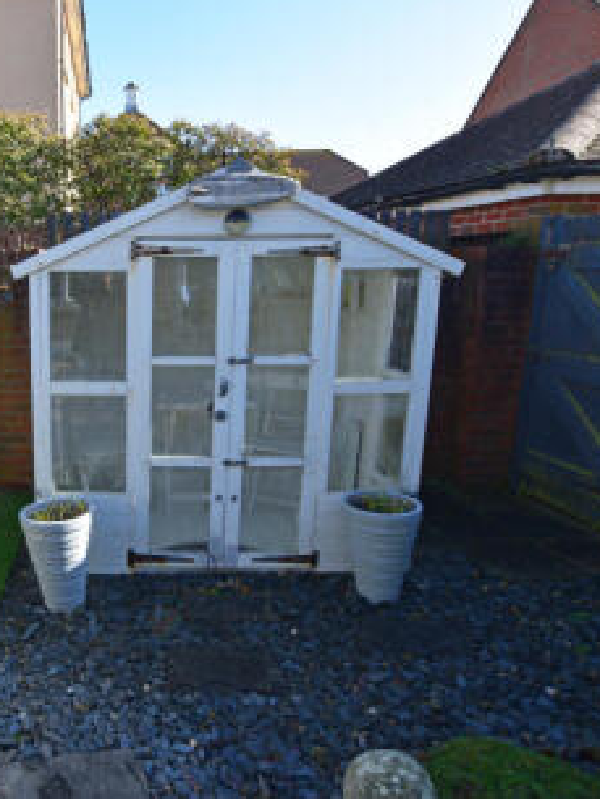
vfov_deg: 71.6
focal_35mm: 24
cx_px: 84
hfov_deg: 51.6
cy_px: 386
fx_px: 554
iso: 400
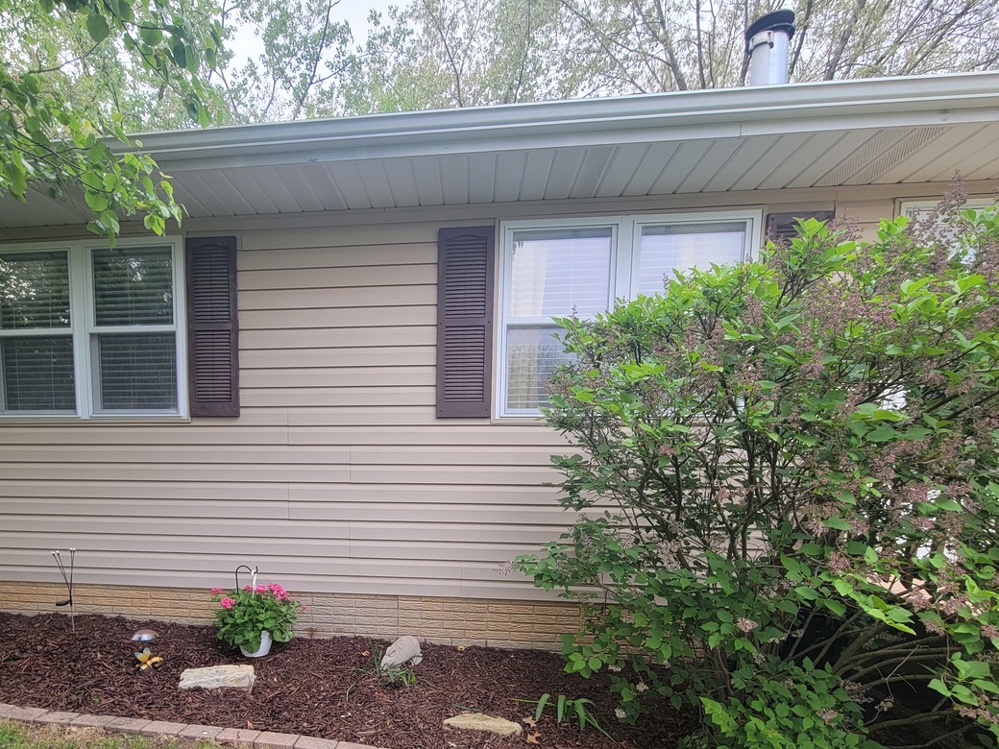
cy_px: 513
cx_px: 388
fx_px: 519
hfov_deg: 86.4
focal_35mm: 18
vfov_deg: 69.1
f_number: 2.2
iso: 80
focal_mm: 2.2
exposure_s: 1/120
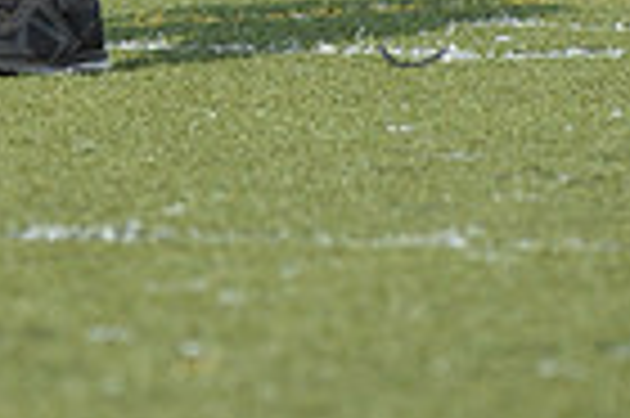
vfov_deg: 1.6
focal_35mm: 831
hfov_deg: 2.5
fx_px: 14525
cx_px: -158
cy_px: -652
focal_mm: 200
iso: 800
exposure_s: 1/2500
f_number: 5
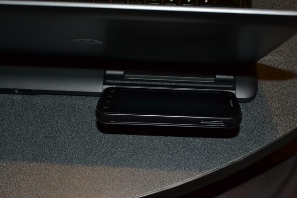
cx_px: 148
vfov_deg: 25.0
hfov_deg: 36.9
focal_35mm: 54
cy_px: 99
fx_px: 445
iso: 1600
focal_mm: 36
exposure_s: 1/60
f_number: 11
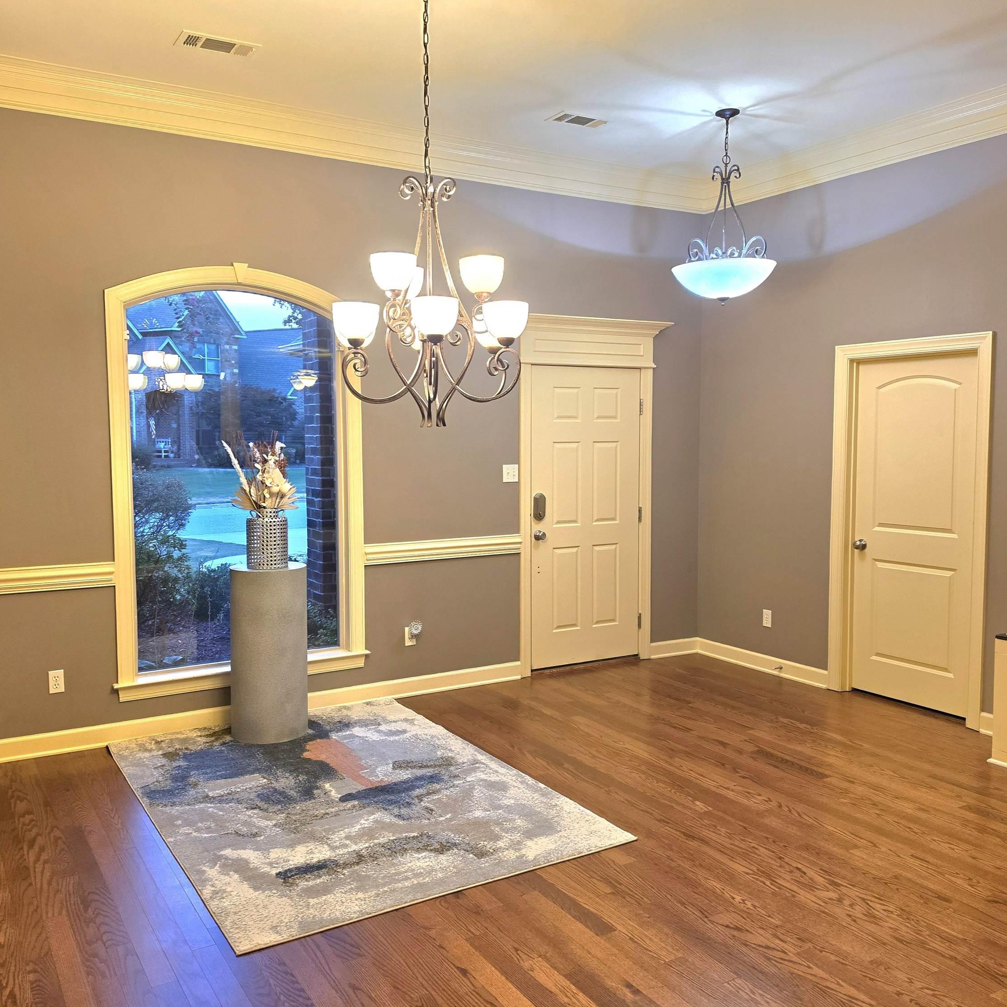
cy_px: 517
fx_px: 922
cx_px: 503
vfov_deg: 57.3
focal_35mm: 28
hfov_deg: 57.3
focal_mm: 6.5
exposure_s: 1/120
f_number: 1.4
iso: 125
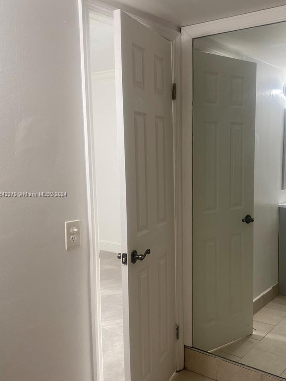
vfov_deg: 52.6
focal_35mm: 35
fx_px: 385
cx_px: 181
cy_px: 195
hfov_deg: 40.4
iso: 64
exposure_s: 1/60
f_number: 1.8
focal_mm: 4.25
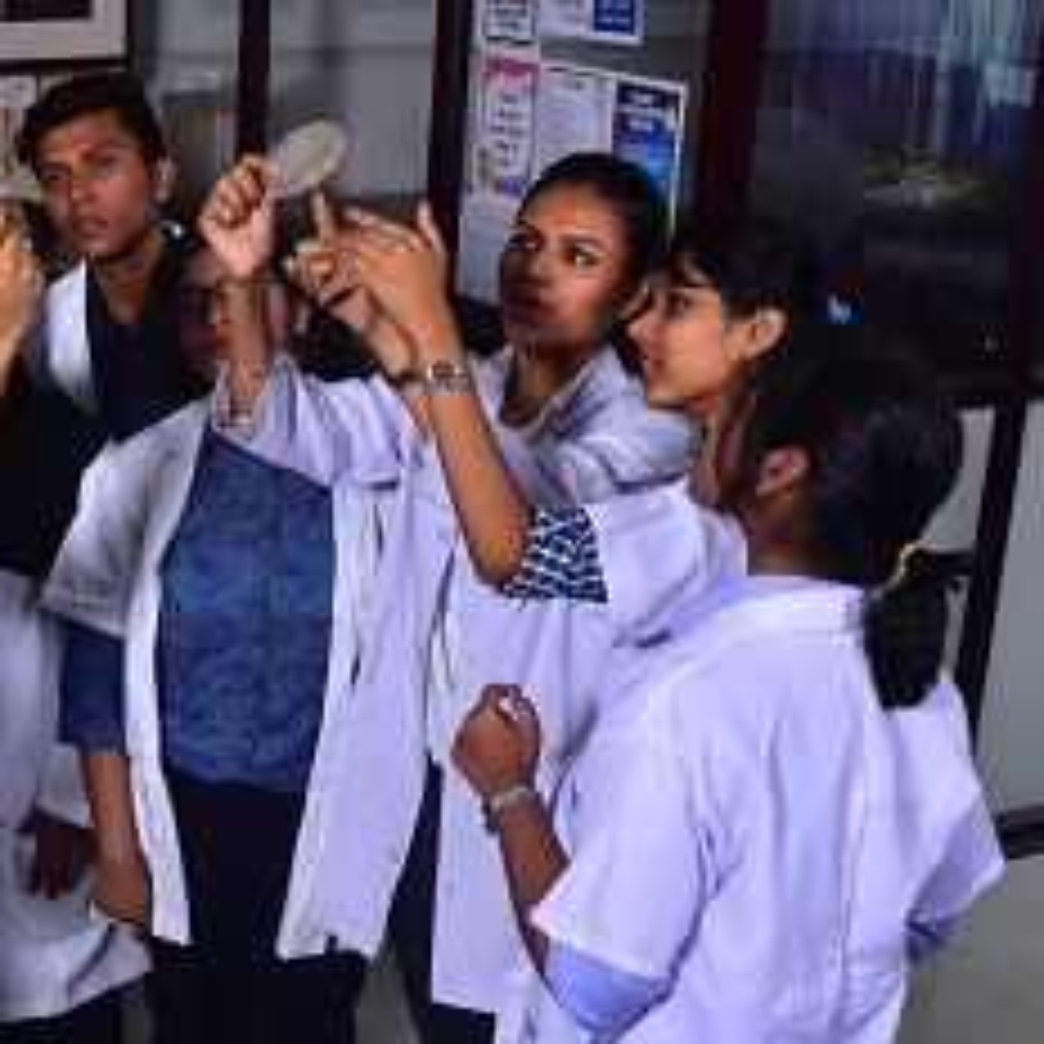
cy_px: 569
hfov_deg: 25.4
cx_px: -27
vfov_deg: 26.9
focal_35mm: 64
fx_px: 2184
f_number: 10
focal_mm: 35
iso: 250
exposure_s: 1/80
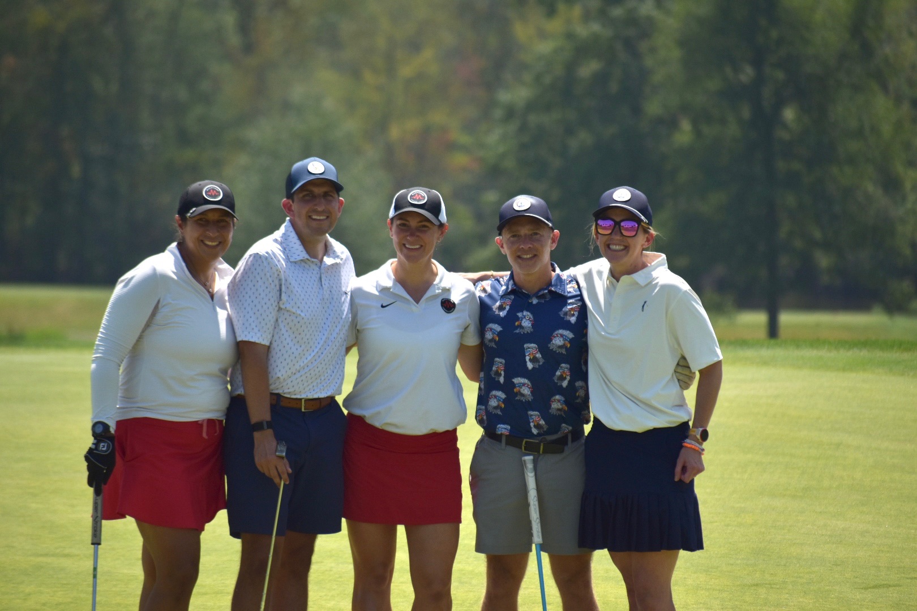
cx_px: 458
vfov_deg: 4.2
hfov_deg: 6.2
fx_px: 8405
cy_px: 306
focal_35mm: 330
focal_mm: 220
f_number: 5.6
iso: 200
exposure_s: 1/2500
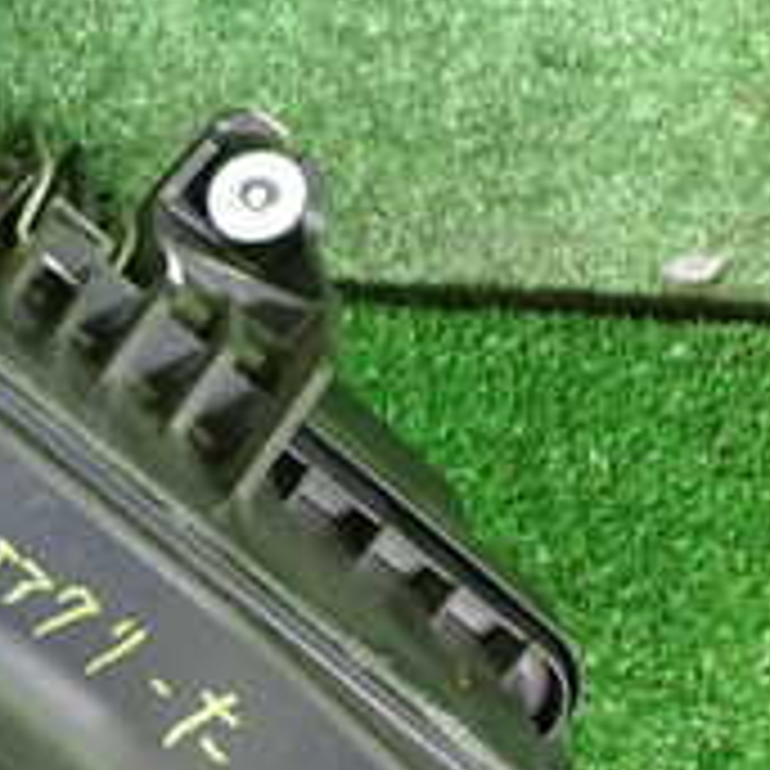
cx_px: -365
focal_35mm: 93
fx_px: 2340
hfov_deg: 17.0
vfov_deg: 18.7
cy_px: 396
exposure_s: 1/30
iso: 800
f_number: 2.3
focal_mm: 5.4
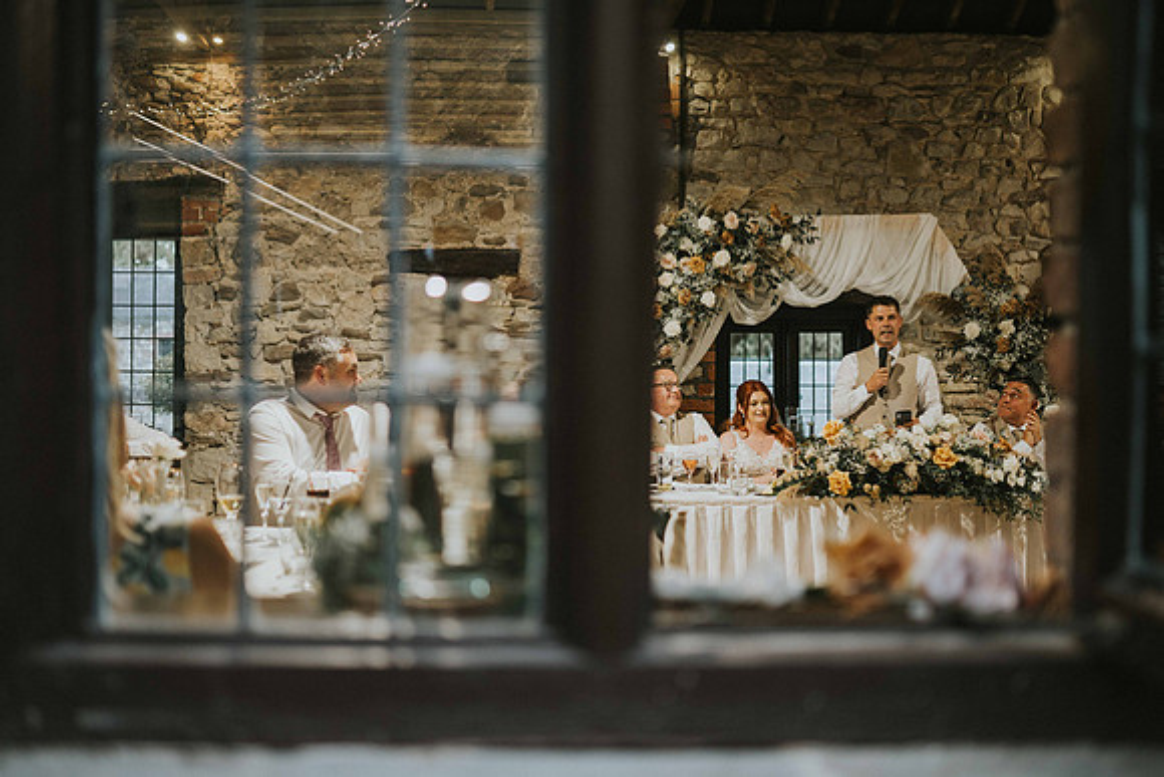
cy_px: 405
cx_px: 587
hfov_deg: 51.5
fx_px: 1208
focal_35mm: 37
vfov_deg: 35.6
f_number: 1.4
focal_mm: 35
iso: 500
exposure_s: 1/320
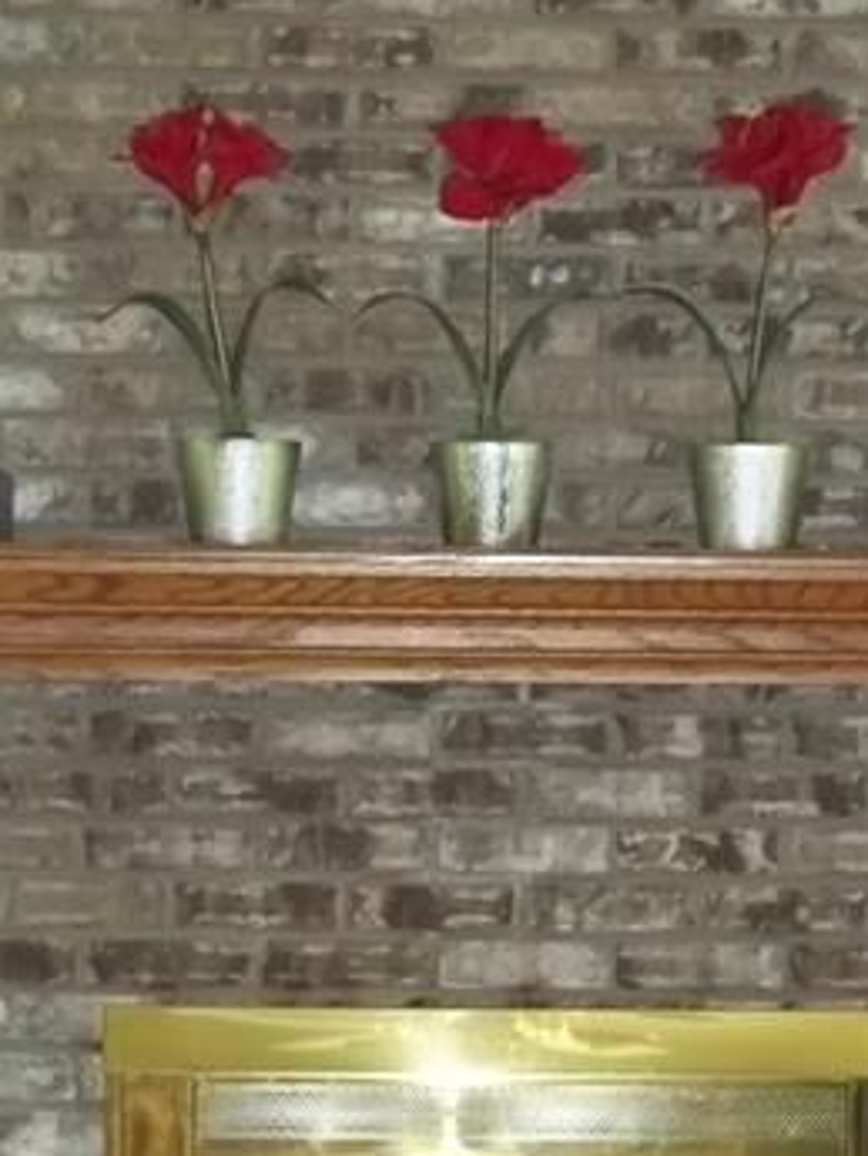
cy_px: 603
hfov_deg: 13.6
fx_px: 3642
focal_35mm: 109
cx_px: 509
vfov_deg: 18.0
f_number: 3.6
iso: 400
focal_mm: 8.8
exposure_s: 1/40
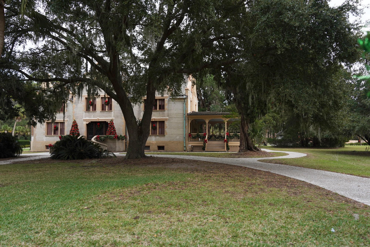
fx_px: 288
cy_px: 124
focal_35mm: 28
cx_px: 185
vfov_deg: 46.4
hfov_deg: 65.5
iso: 400
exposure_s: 1/200
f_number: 9
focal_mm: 28
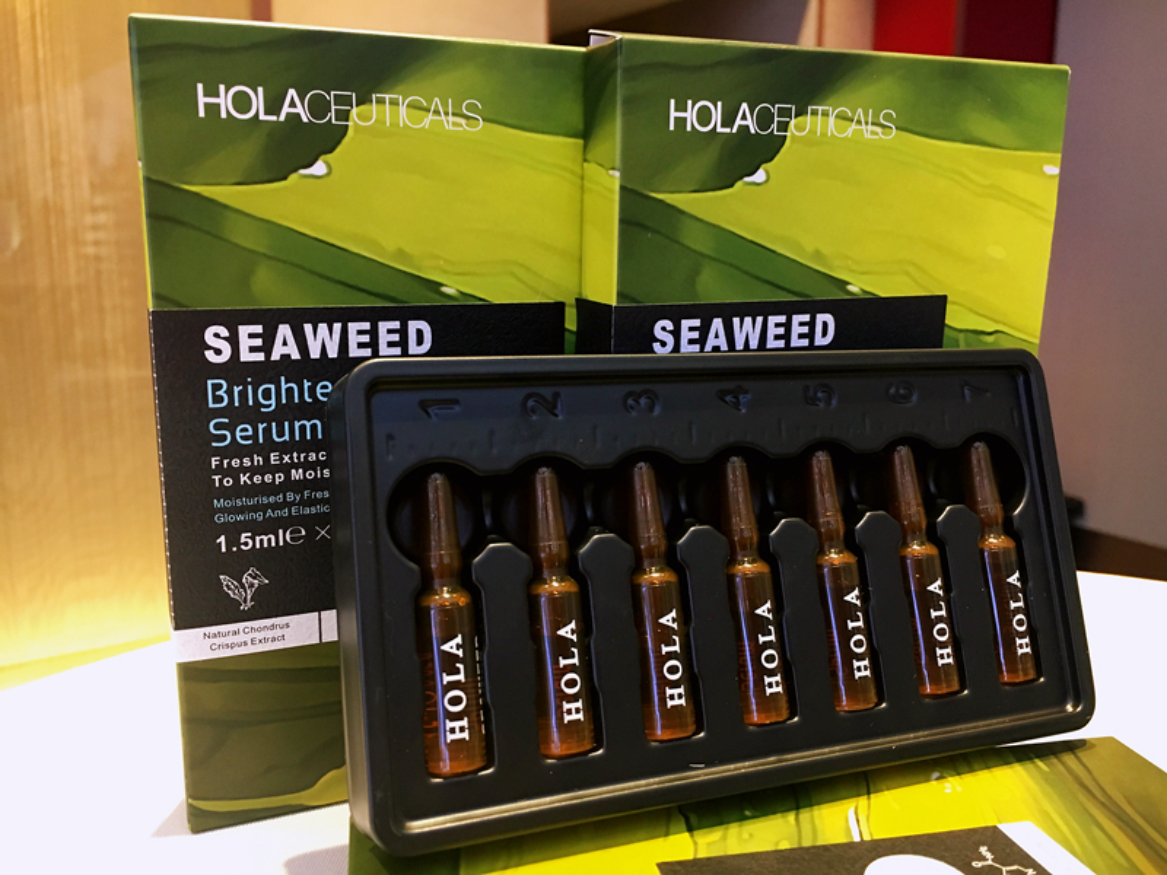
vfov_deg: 48.2
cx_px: 584
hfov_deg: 61.7
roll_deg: +0.3
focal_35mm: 29
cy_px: 438
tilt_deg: -9.2
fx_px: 978
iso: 200
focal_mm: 4.15
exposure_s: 1/33
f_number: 2.2
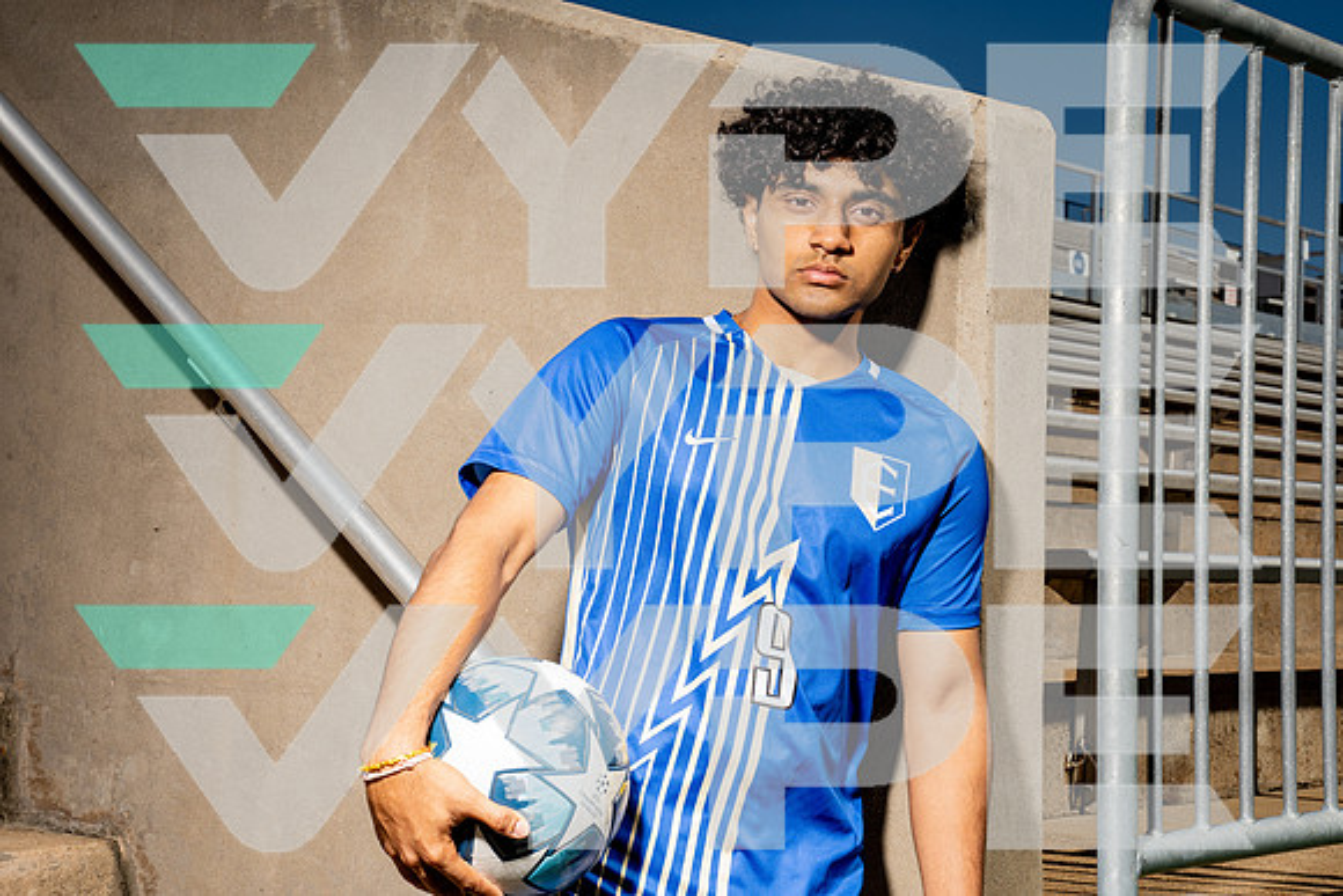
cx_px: 672
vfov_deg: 21.6
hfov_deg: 31.9
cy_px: 448
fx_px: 2351
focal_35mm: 63
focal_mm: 63
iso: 100
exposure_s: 1/250
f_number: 14
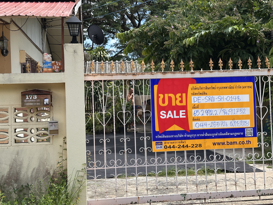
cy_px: 99
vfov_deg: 29.1
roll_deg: +0.4
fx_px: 394
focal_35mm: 50
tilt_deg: +0.2
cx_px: 137
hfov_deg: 38.2
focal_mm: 6.86
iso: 64
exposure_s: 1/1289
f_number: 1.78
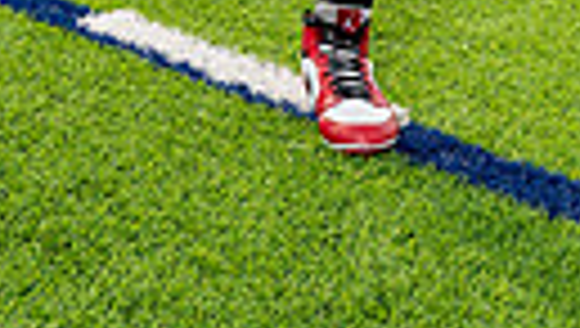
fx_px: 1571
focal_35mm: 102
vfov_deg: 10.2
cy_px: -494
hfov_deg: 20.9
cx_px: 301
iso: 100
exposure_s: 1/250
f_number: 5
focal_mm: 28
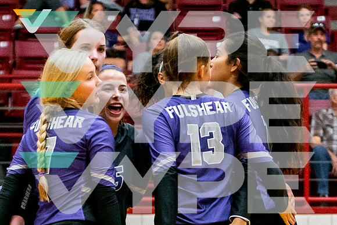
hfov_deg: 8.8
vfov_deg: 5.8
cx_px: 238
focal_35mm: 235
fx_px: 2199
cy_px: 221
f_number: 2.8
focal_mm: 70
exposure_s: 1/1000
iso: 2000
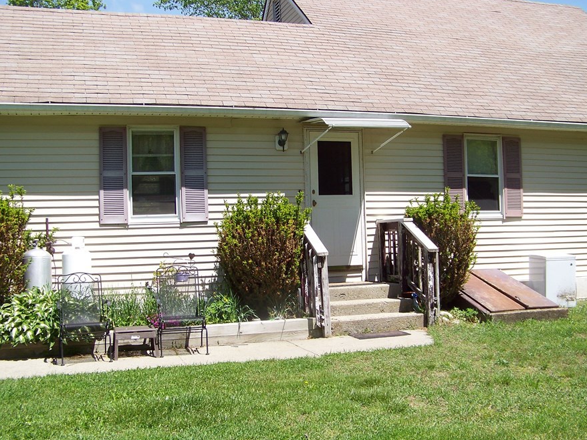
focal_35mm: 42
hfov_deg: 44.8
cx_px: 310
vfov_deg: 34.3
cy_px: 233
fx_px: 712
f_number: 2.8
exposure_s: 1/800
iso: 66
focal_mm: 5.85
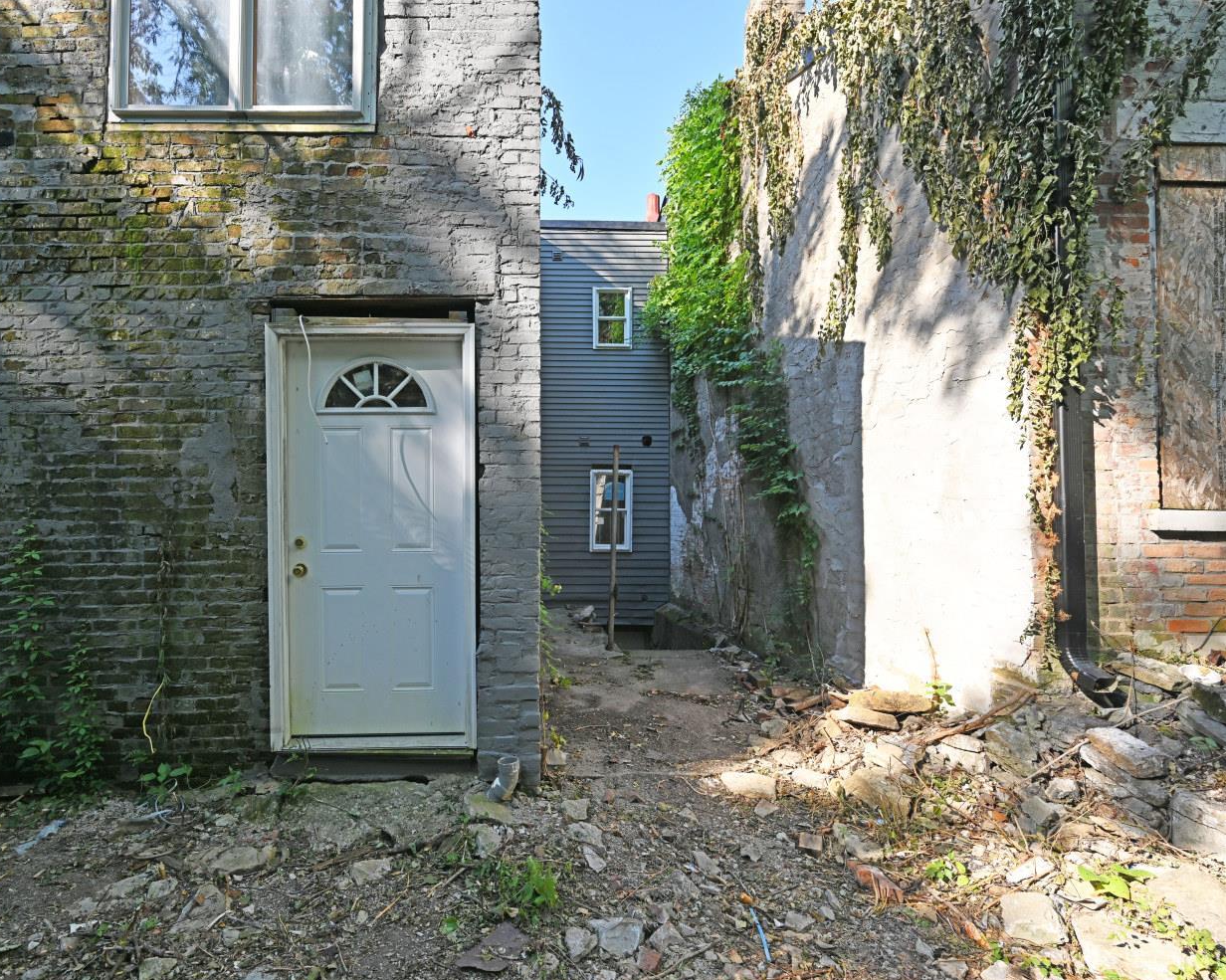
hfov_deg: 92.3
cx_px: 510
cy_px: 496
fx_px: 580
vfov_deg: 80.4
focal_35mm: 16
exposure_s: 1/160
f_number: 6.3
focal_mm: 14
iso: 100
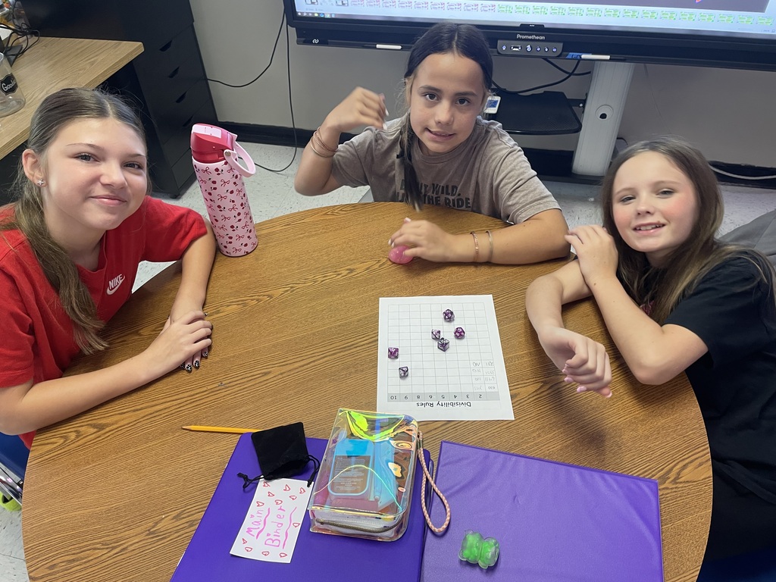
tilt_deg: -44.8
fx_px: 583
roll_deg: +4.6
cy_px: 291
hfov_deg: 67.3
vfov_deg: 53.1
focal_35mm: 26
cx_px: 388
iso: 125
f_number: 1.6
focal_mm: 4.2
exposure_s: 1/53
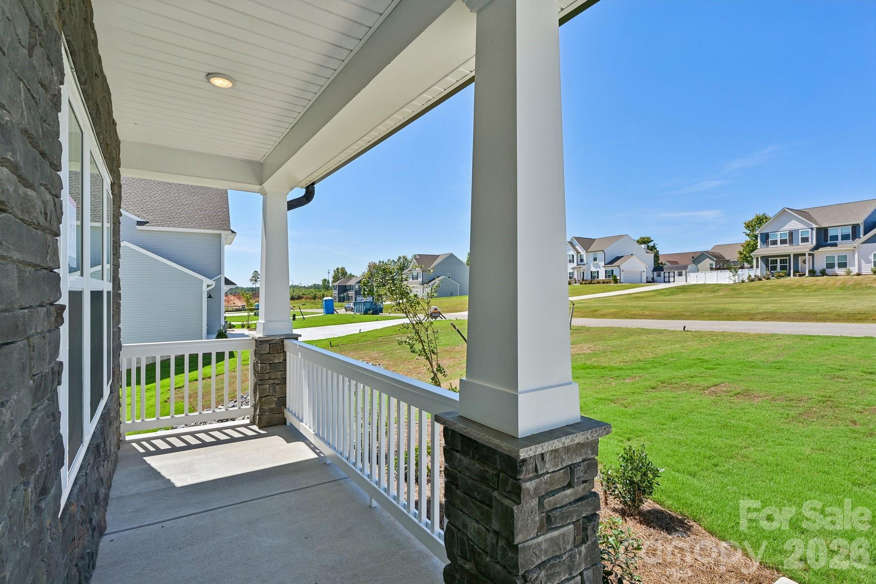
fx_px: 426
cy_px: 292
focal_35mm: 18
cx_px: 438
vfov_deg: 68.9
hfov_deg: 91.6
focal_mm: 17.5
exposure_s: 1/500
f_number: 8
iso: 100
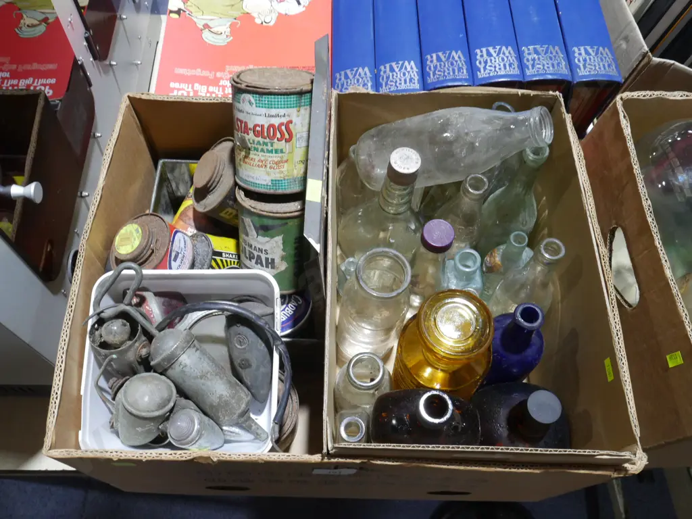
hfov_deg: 63.4
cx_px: 346
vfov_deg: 49.7
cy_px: 260
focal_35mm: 28
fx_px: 560
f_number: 8
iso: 1600
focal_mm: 14
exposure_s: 1/60
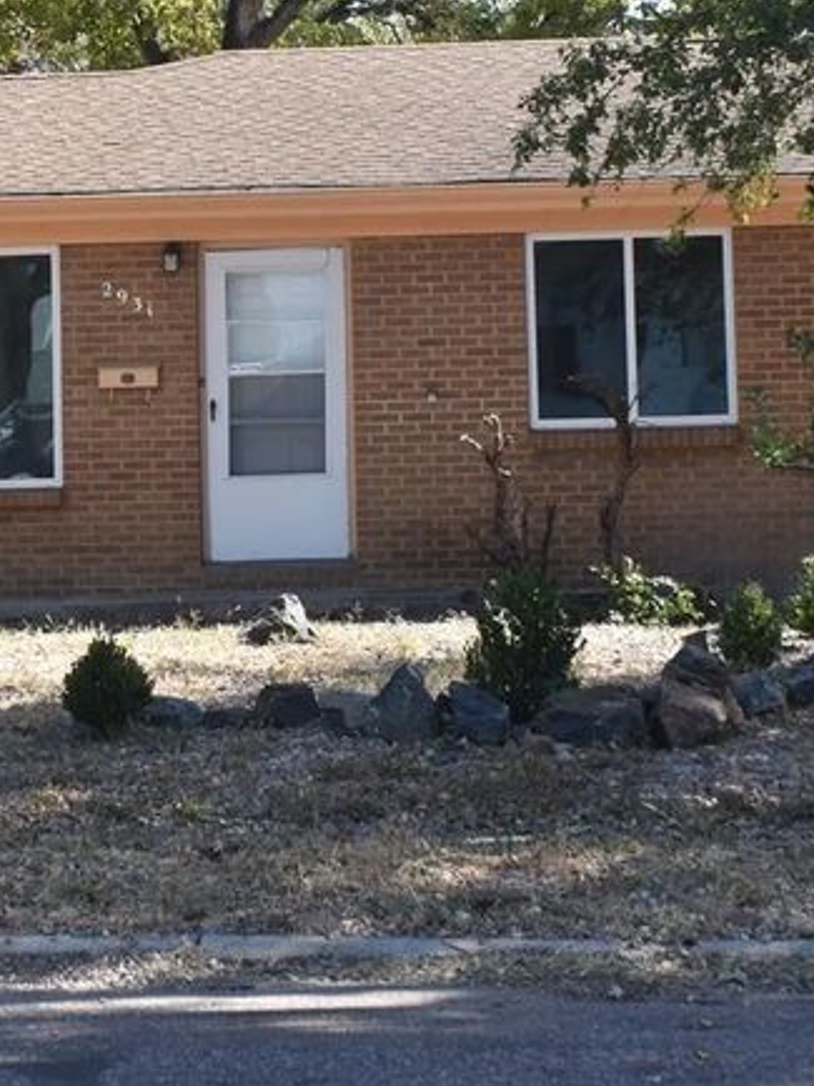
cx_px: 220
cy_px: 240
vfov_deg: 12.9
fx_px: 4806
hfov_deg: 9.7
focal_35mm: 153
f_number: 8
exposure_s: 1/250
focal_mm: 45
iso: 360
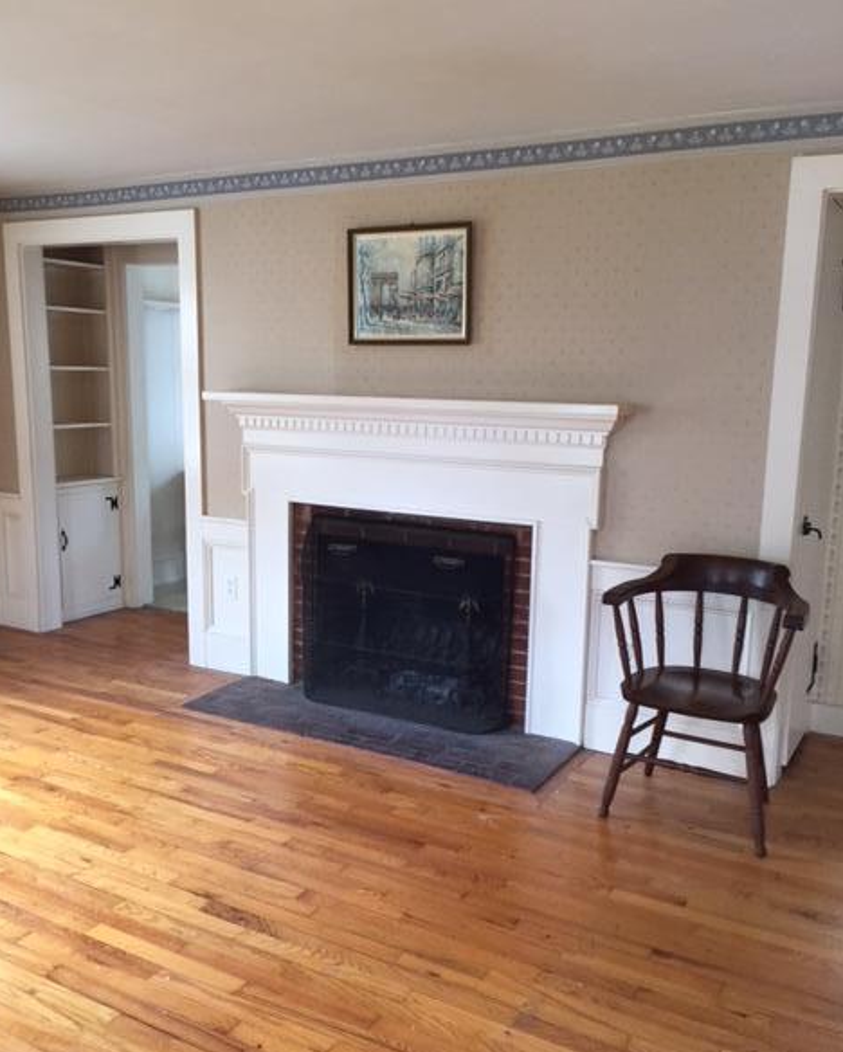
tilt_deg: -9.1
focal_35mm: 31
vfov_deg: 57.1
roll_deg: -0.3
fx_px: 966
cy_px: 546
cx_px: 414
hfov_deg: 47.2
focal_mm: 4.15
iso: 50
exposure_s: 1/30
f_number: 2.2
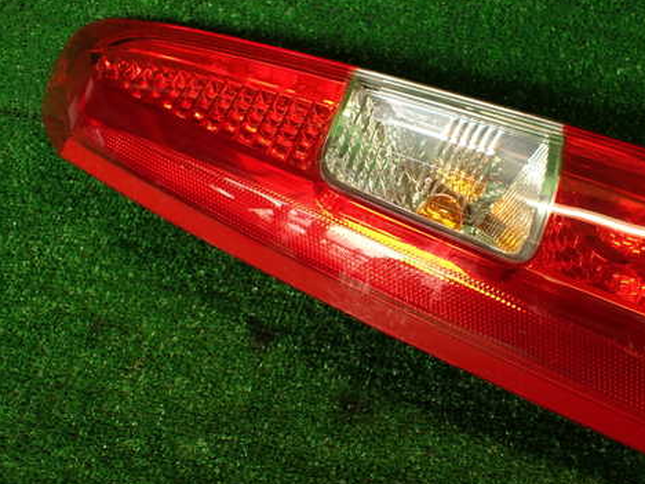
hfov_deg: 45.3
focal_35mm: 41
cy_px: 226
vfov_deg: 35.1
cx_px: 411
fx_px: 764
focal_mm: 5.79
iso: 200
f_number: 2.4
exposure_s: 1/60
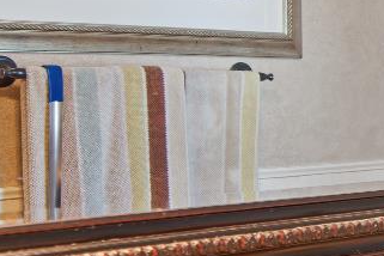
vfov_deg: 14.0
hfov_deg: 16.5
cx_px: 740
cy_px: 96
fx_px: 1045
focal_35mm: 98
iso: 100
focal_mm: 14
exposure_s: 1/30
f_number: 2.8
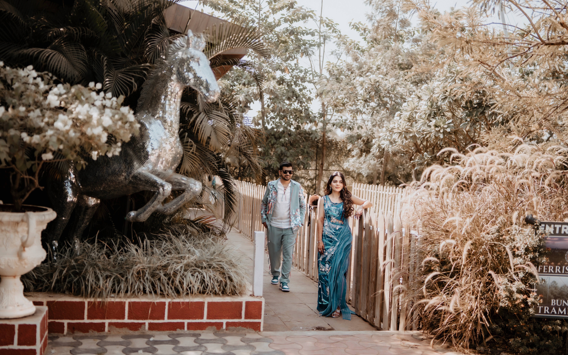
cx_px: 258
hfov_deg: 48.2
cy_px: 200
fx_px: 635
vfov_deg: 31.2
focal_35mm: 41
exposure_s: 1/1250
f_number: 1.4
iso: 100
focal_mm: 35
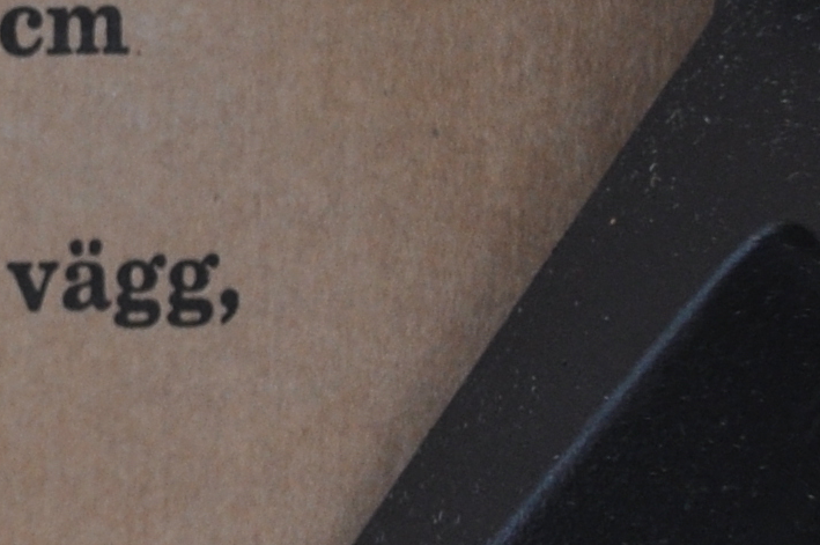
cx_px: -1195
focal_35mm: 236
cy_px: 164
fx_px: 5369
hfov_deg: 8.0
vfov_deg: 5.8
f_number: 5.6
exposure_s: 1/125
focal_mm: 26
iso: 400
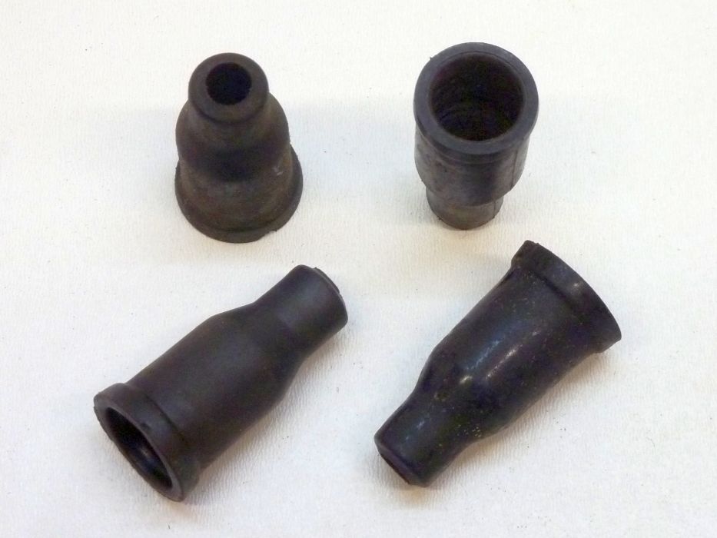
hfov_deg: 25.0
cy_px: 269
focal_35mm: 78
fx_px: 1616
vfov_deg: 18.9
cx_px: 358
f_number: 4.2
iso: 400
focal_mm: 12.8
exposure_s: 1/25
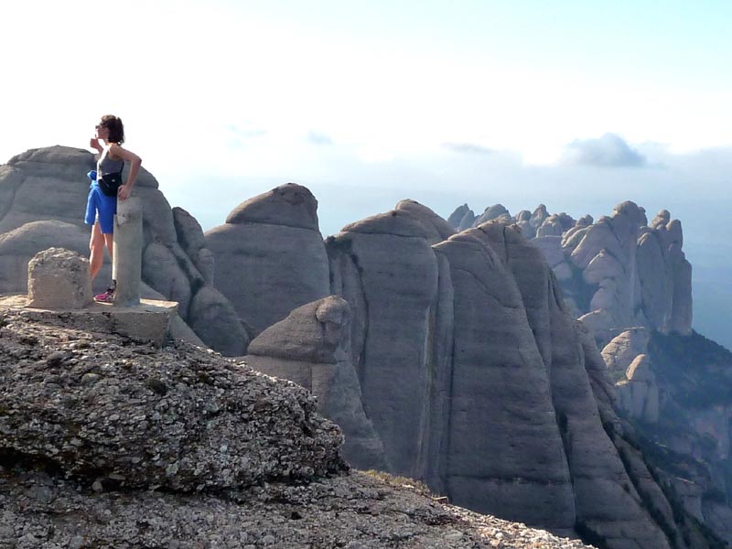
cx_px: 366
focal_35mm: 50
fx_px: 1057
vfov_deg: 29.1
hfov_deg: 38.2
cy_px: 274
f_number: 8
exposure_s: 1/250
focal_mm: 5
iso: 160
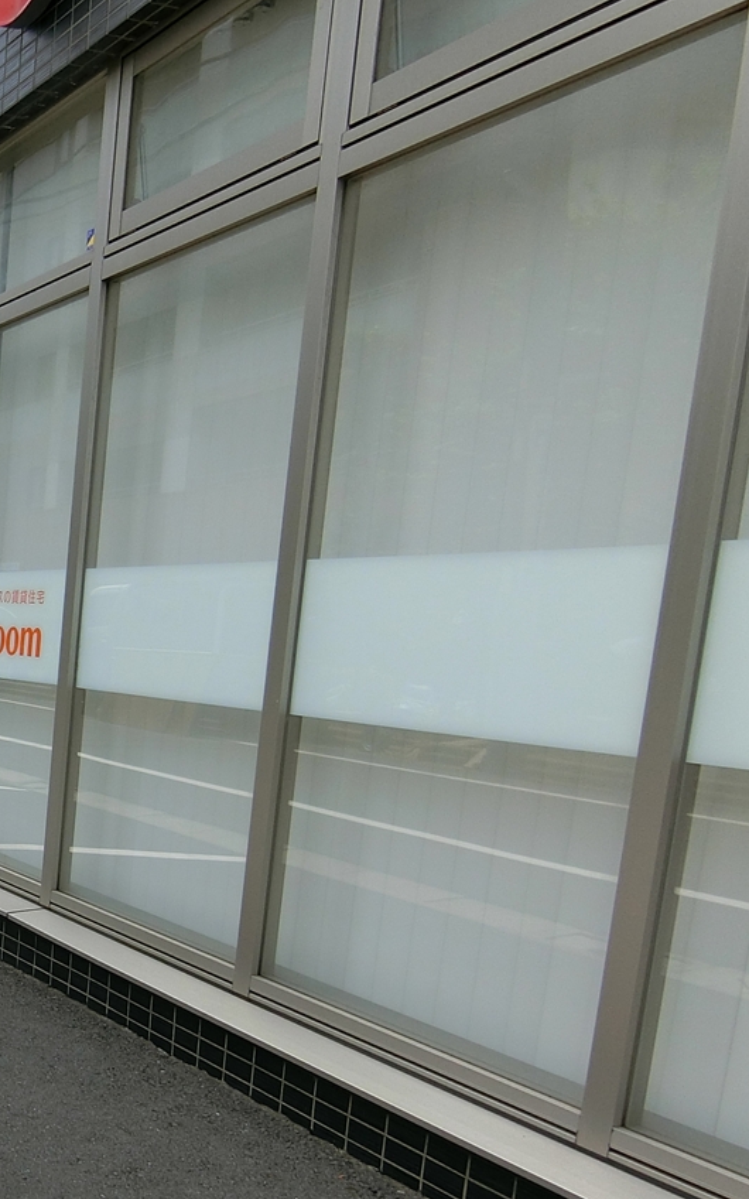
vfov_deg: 50.2
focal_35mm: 38
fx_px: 1241
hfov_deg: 26.7
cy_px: 840
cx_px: -295
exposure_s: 1/1000
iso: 80
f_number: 2.7
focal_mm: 4.06
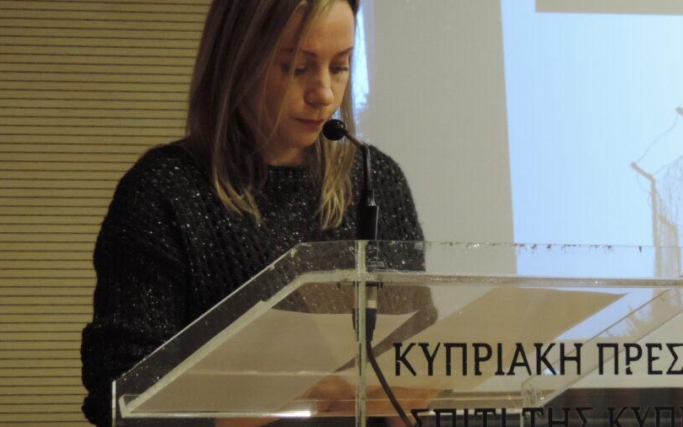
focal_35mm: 208
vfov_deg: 6.3
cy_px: 209
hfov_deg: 10.1
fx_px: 3873
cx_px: 416
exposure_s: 1/30
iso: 720
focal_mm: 27.6
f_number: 4.4
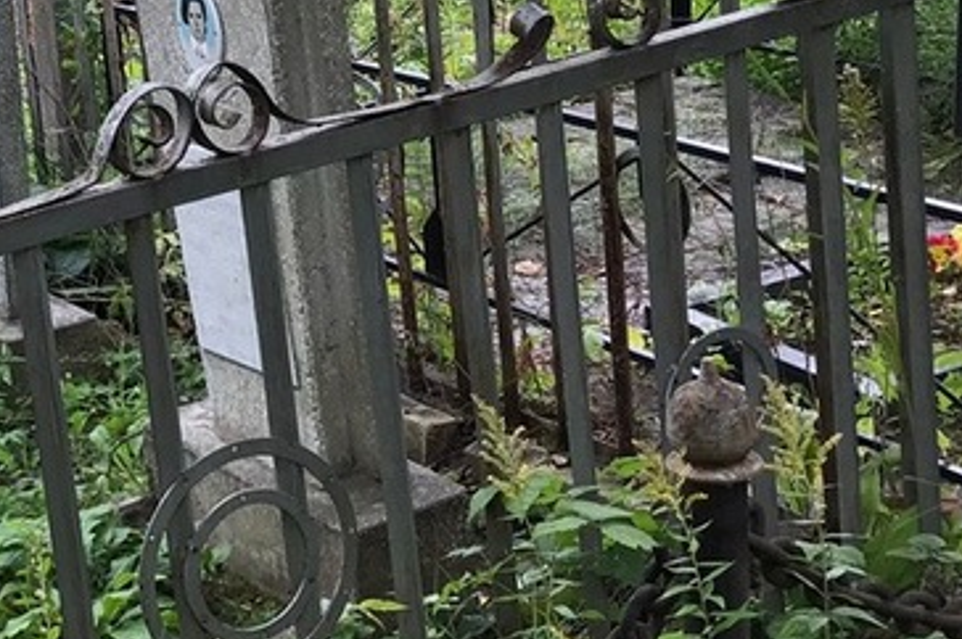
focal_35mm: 82
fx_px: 2189
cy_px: 148
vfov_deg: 16.5
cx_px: -132
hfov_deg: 23.1
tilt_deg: -17.9
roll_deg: +8.1
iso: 25
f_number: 1.8
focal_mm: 3.99
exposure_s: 1/100
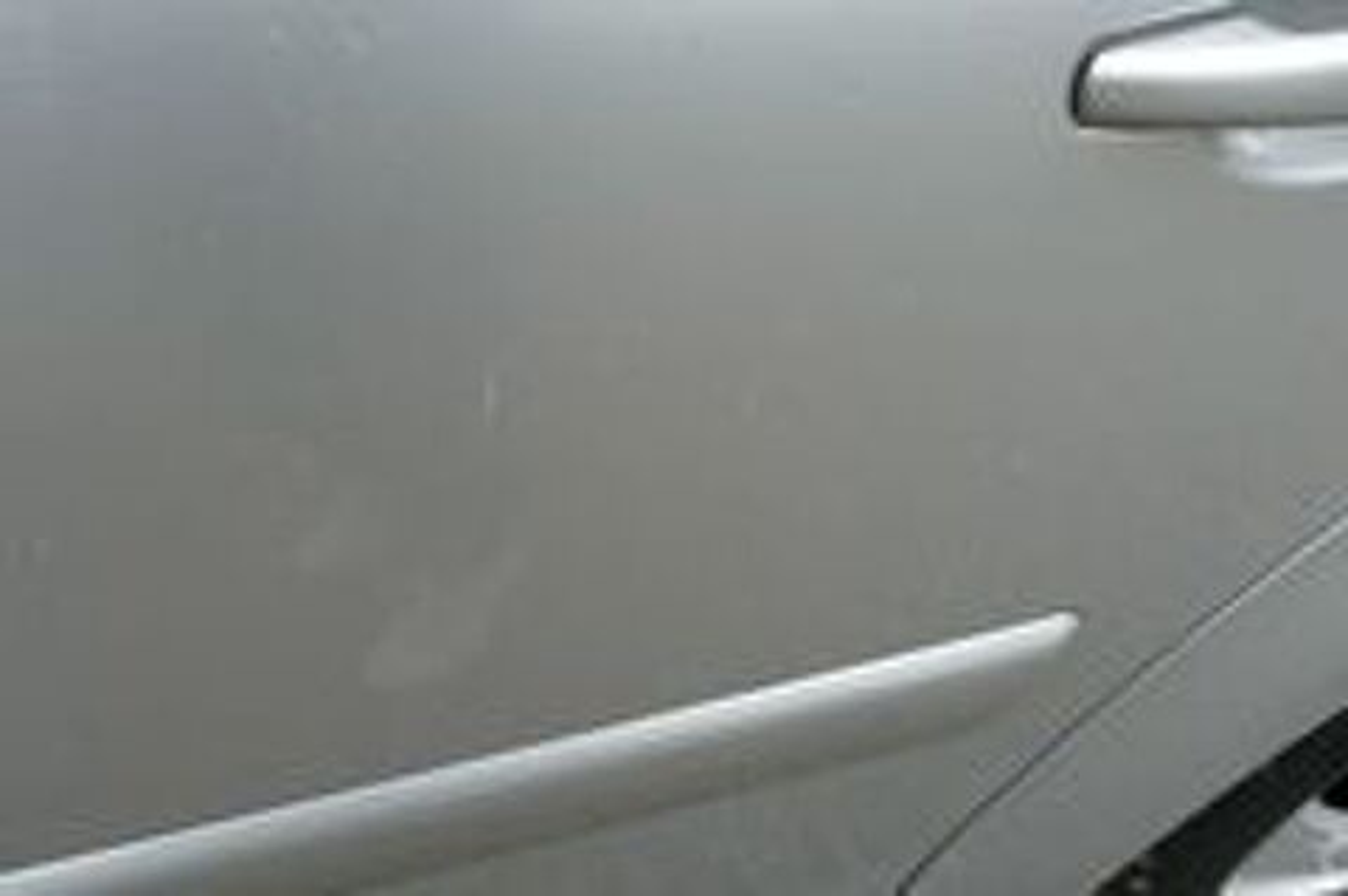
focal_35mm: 30
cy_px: 448
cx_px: 674
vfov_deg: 43.5
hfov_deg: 62.0
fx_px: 1122
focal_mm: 11.1
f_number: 3
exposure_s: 1/320
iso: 125
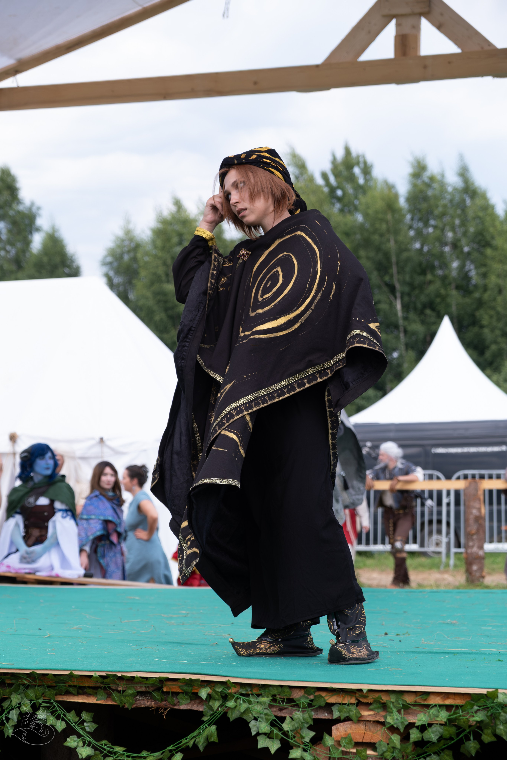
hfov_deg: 16.5
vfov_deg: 24.5
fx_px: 1753
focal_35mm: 83
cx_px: 254
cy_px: 380
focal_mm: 55
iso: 200
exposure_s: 1/800
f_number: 4
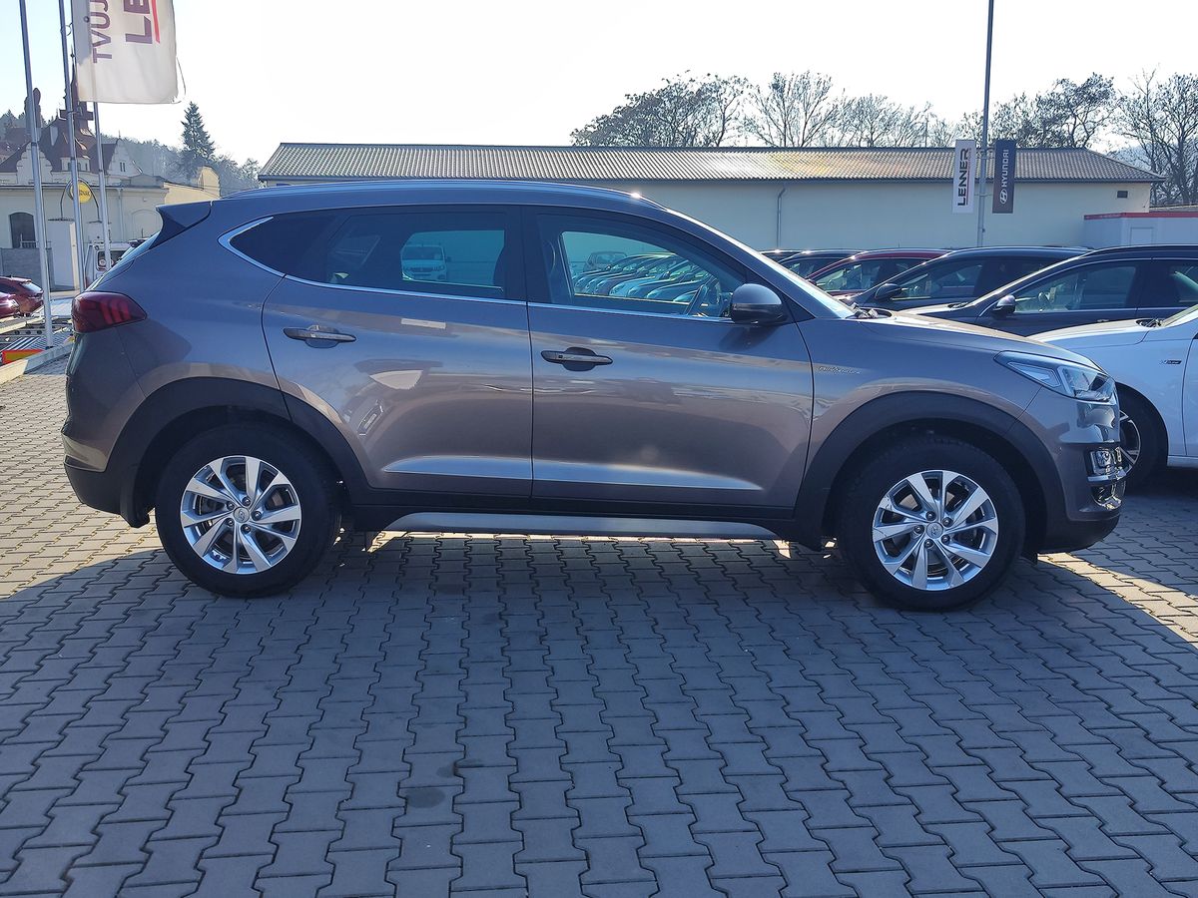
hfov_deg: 73.9
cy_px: 449
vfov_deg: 58.9
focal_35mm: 23
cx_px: 599
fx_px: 796
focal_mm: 7.01
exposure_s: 1/847
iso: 50
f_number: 1.69
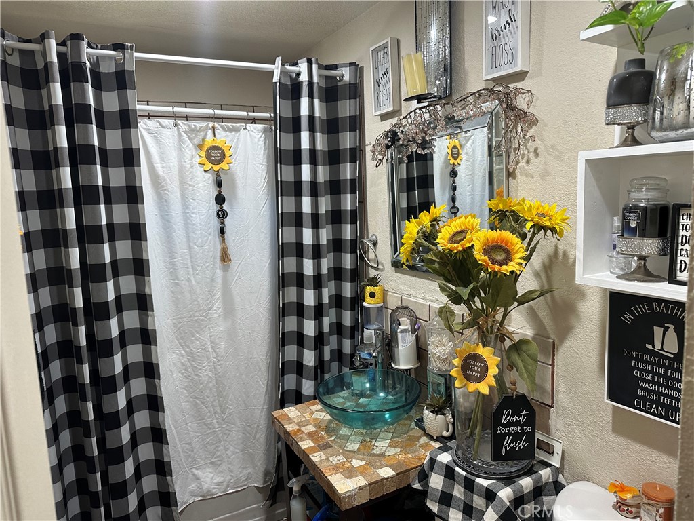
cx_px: 347
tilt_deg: -6.6
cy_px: 260
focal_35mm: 24
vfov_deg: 56.8
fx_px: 481
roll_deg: +2.7
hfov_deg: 71.6
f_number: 1.78
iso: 160
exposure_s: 1/60
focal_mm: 6.86
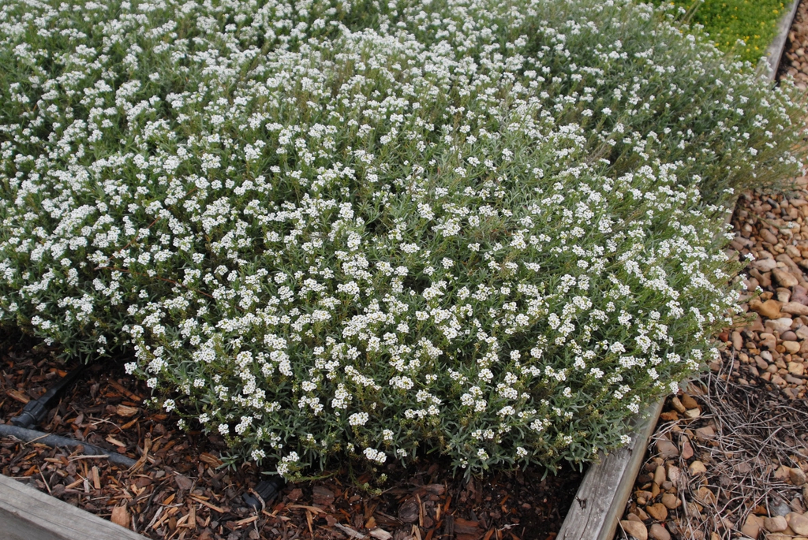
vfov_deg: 32.0
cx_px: 404
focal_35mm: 42
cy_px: 270
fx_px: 944
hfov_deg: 46.4
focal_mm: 28
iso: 400
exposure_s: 1/100
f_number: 5
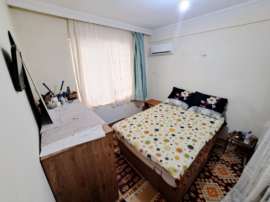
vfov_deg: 89.9
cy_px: 101
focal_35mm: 13
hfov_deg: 106.2
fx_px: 101
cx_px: 135
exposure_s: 1/25
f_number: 2.2
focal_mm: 1.74
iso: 320
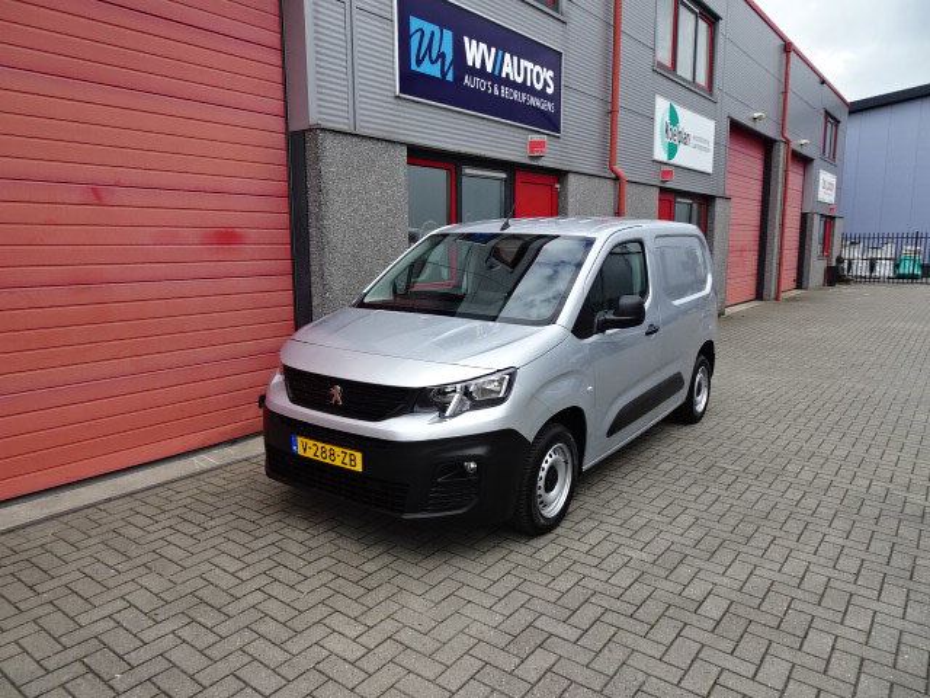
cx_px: 465
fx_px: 645
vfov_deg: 56.8
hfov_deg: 71.6
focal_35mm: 24
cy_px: 349
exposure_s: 1/500
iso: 80
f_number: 3.5
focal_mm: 4.25
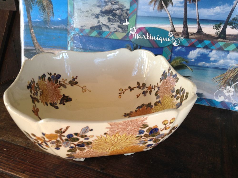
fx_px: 227
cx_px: 119
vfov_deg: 42.8
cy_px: 89
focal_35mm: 33
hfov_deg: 55.4
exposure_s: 1/30
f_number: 2.4
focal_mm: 3.3
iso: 32
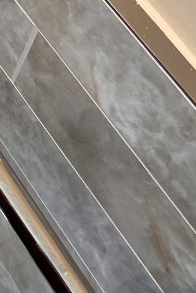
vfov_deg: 19.7
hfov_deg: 13.3
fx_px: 792
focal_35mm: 97
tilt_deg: -49.9
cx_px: -102
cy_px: -66
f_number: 1.5
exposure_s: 1/120
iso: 125
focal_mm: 5.7
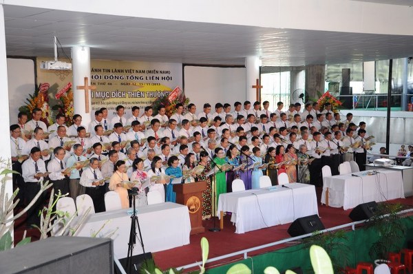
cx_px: 206
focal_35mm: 51
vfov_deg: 26.4
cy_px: 137
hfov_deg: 38.9
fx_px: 584
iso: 400
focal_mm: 34
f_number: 5.6
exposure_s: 1/60
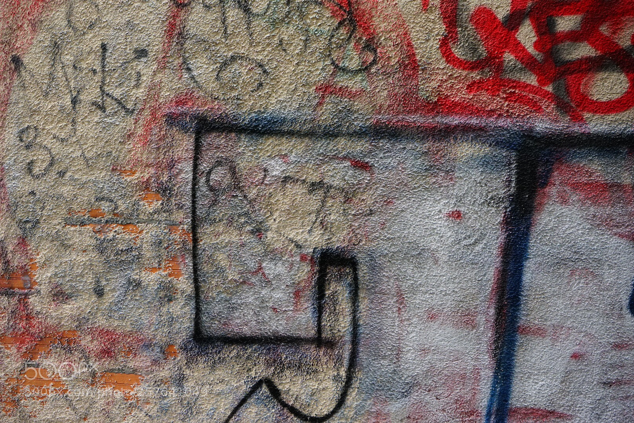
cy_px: 212
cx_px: 317
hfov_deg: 41.1
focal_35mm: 48
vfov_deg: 28.1
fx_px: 846
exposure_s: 1/200
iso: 1600
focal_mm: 48
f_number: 9
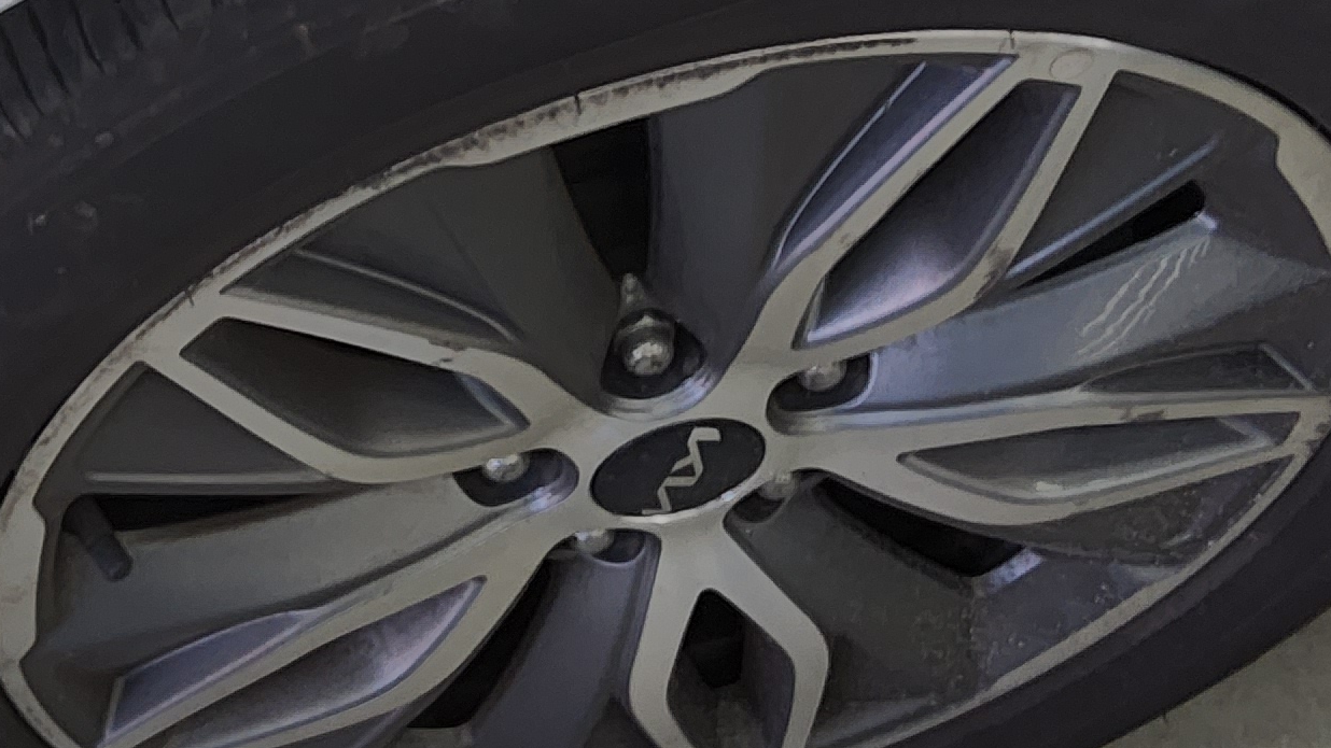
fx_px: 3211
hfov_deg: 23.2
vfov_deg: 13.3
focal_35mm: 91
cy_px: 198
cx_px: 351
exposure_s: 1/100
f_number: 2
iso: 40
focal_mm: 3.08
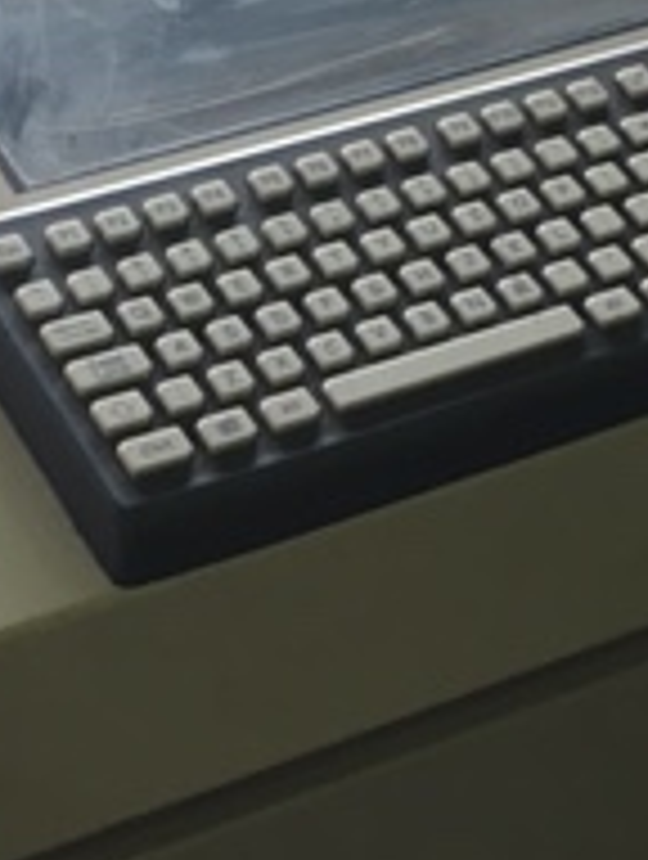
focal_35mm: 97
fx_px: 2413
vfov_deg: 20.1
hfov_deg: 15.3
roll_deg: +0.8
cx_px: 220
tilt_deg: -38.1
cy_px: 599
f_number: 2.2
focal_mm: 4.15
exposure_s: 1/33
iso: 64
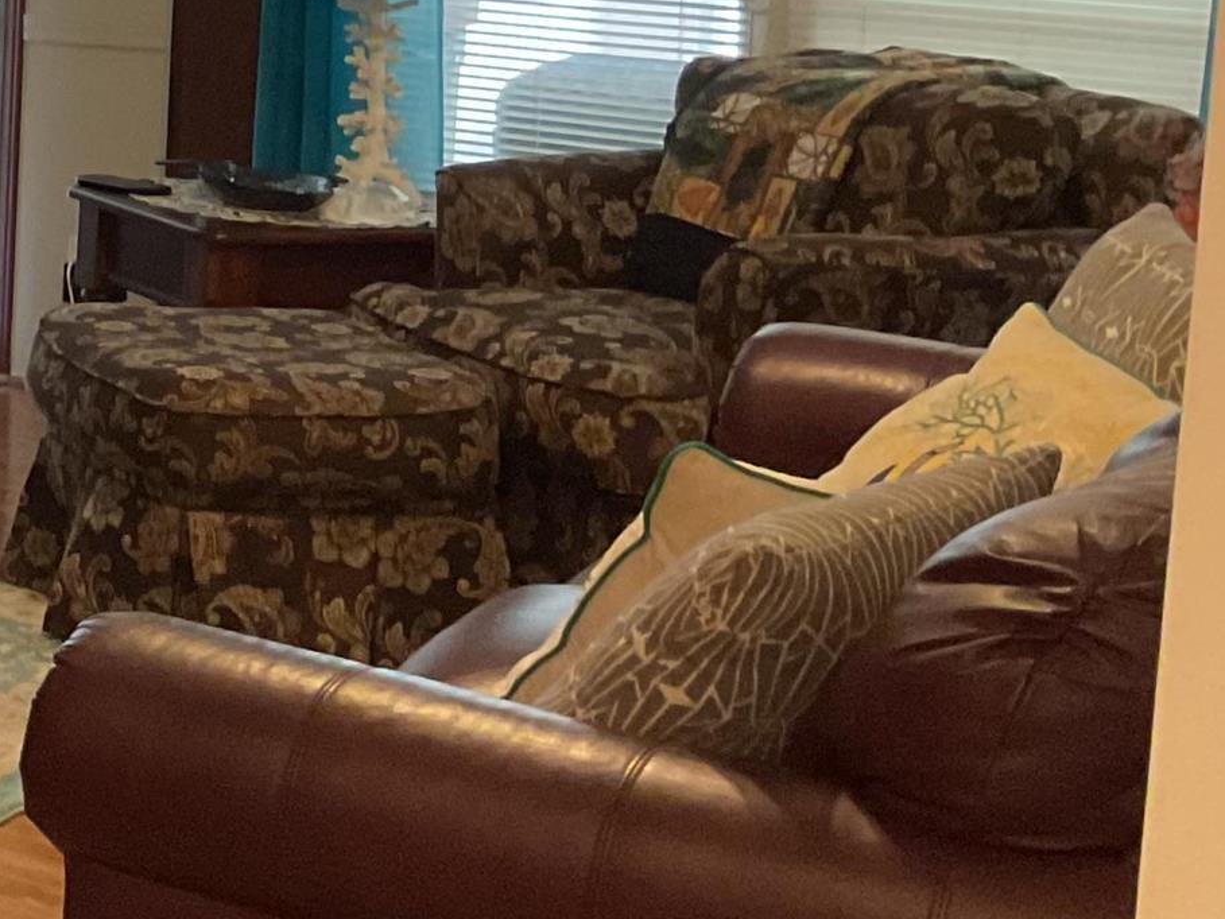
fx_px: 3469
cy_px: 100
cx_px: -756
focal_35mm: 98
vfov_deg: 14.9
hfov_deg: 17.4
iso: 250
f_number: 1.8
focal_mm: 3
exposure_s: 1/40
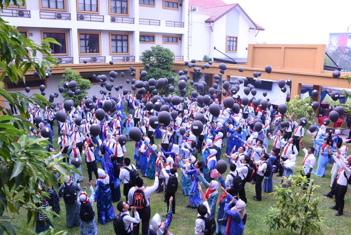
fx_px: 263
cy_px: 118
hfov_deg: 67.3
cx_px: 176
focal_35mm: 27
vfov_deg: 48.0
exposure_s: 1/100
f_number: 13
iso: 400
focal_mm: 18
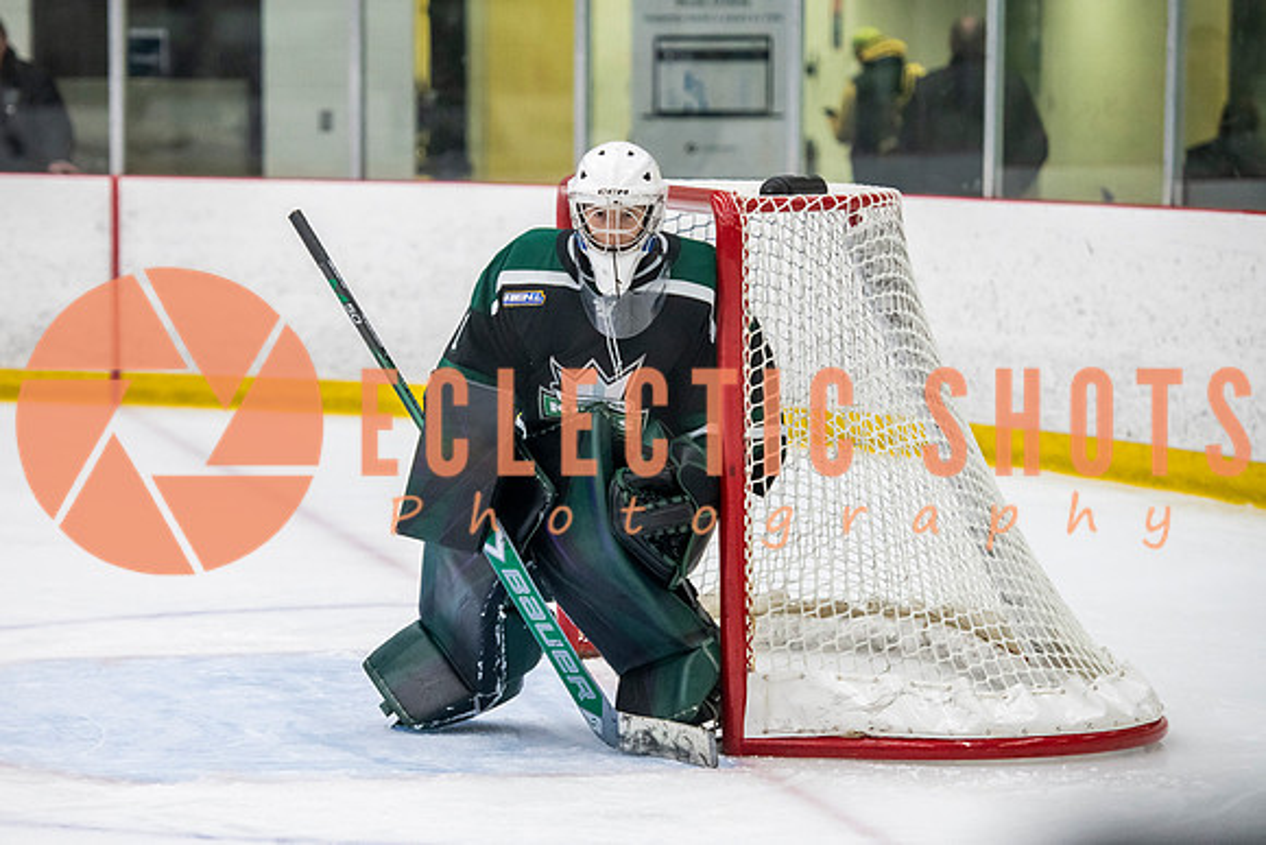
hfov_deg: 13.2
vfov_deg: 8.8
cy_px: 408
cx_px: 550
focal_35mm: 155
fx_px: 5469
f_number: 3.2
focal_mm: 130
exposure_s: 1/640
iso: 3200
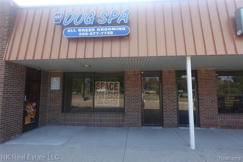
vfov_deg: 61.9
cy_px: 81
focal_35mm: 20
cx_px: 122
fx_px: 135
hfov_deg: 84.0
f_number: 2
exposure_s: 1/640
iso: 125
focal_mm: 7.6
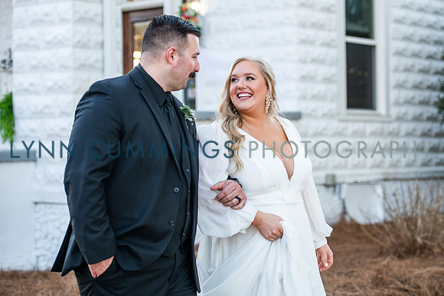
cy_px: 144
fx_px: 1084
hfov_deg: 23.1
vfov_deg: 15.6
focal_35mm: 88
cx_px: 250
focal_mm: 78
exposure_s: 1/400
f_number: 3.2
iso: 200
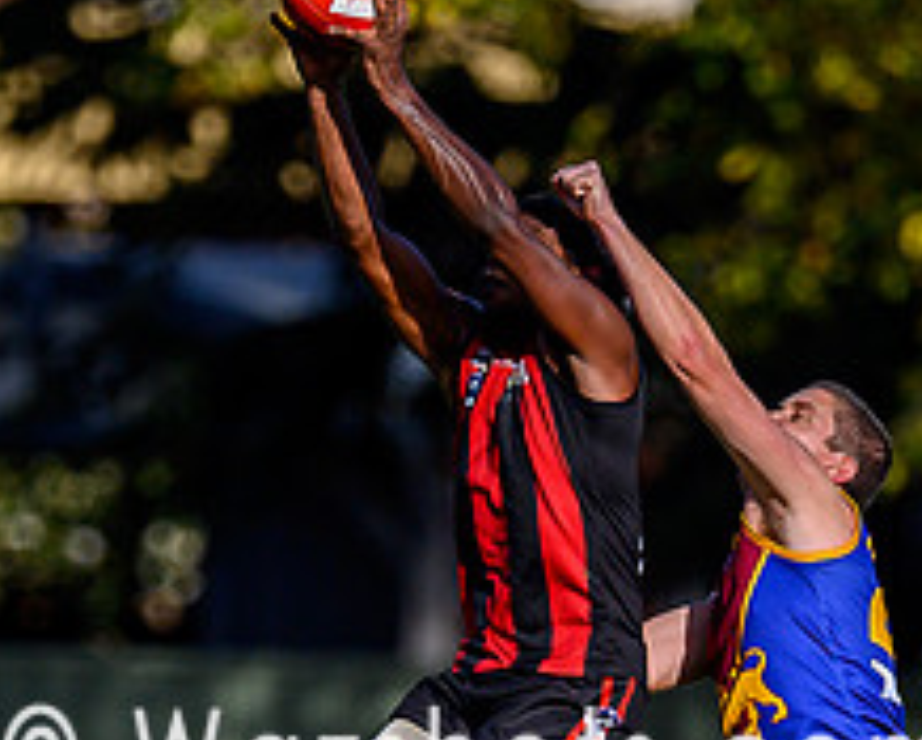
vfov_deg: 0.7
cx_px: 269
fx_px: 63146
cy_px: 798
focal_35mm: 2311
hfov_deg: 0.8
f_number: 4
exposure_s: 1/2500
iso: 125
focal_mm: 500
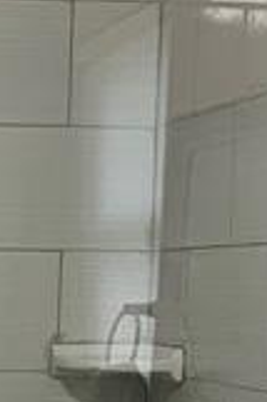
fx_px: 1438
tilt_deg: -7.2
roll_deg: +0.0
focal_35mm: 129
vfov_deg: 15.5
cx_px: -180
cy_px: 437
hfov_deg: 10.1
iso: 200
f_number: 1.6
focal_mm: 5.1
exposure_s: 1/60
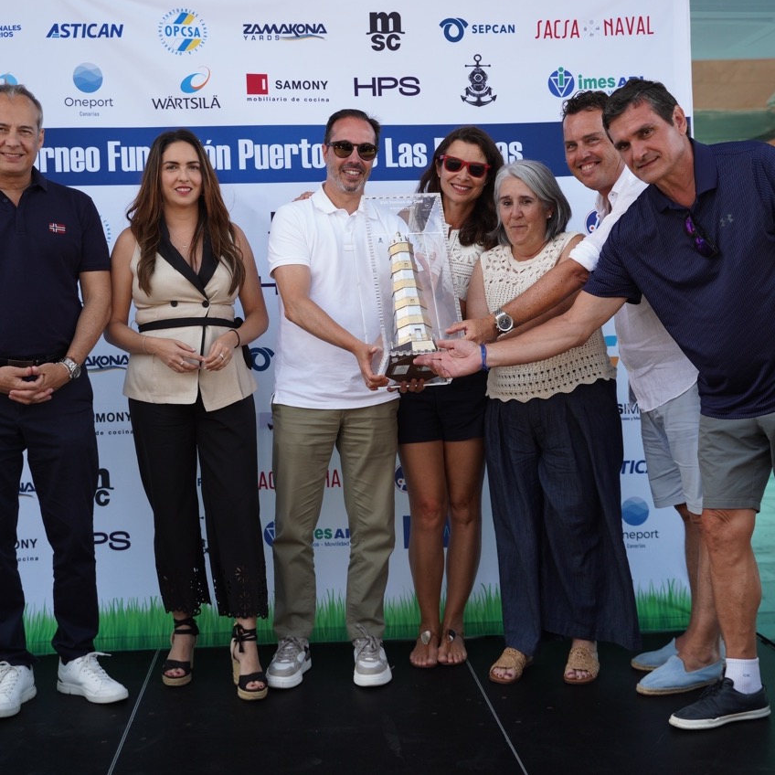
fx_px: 1266
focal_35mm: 50
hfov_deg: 34.0
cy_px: 387
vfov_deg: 34.0
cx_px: 395
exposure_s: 1/250
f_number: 3.2
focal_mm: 39
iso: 320
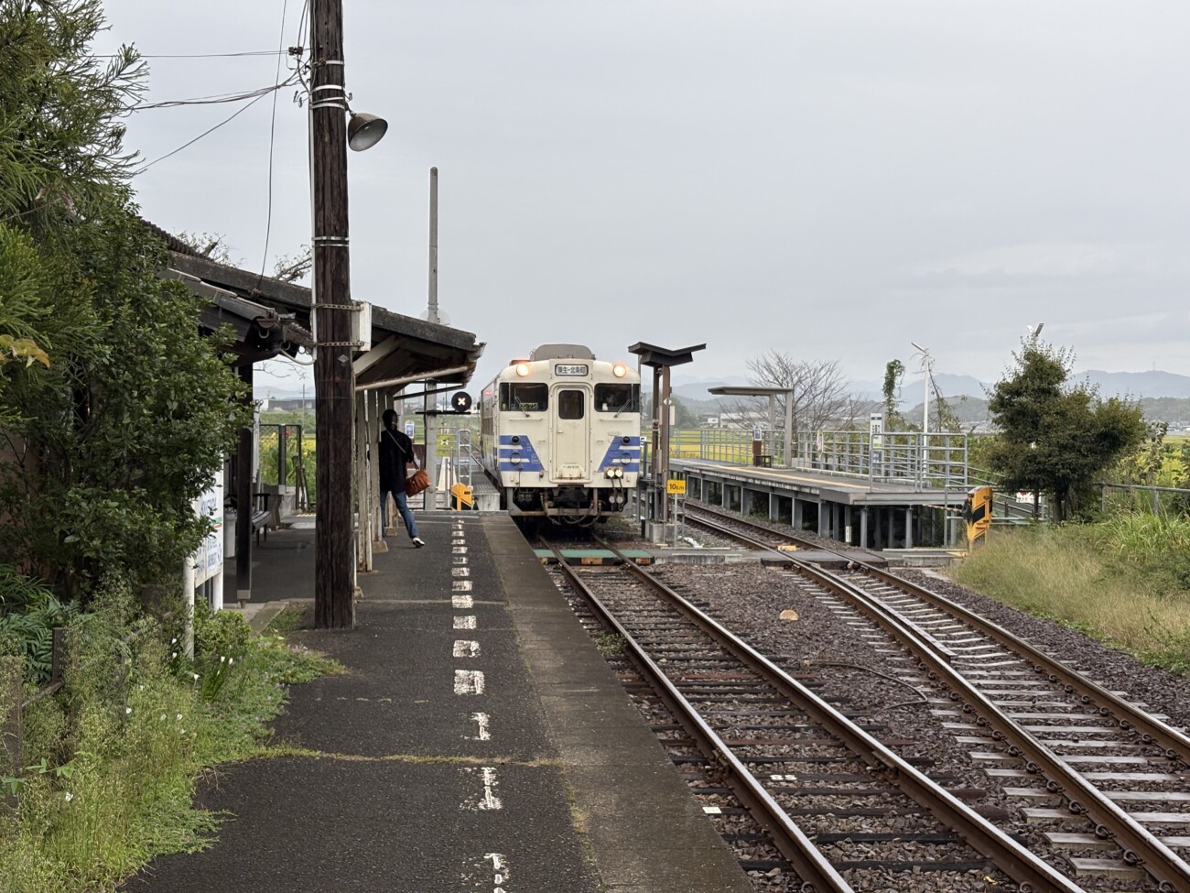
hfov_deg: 36.8
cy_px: 446
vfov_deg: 28.0
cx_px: 595
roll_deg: -0.3
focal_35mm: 52
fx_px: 1788
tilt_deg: -0.5
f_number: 1.6
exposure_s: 1/500
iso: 32
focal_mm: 5.96
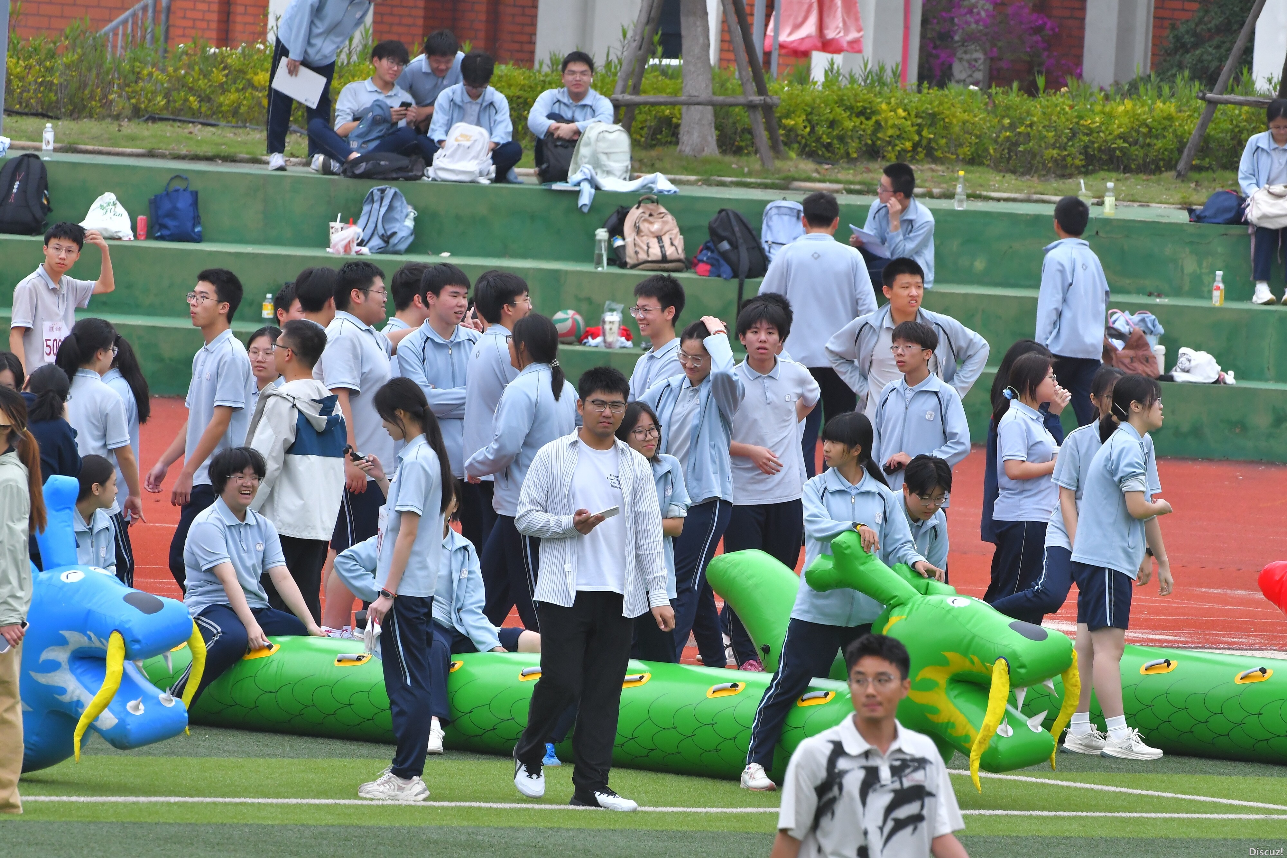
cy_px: 429
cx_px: 644
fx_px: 21449
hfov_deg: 3.4
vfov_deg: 2.3
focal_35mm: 600
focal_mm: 400
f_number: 13
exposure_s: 1/640
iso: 1000
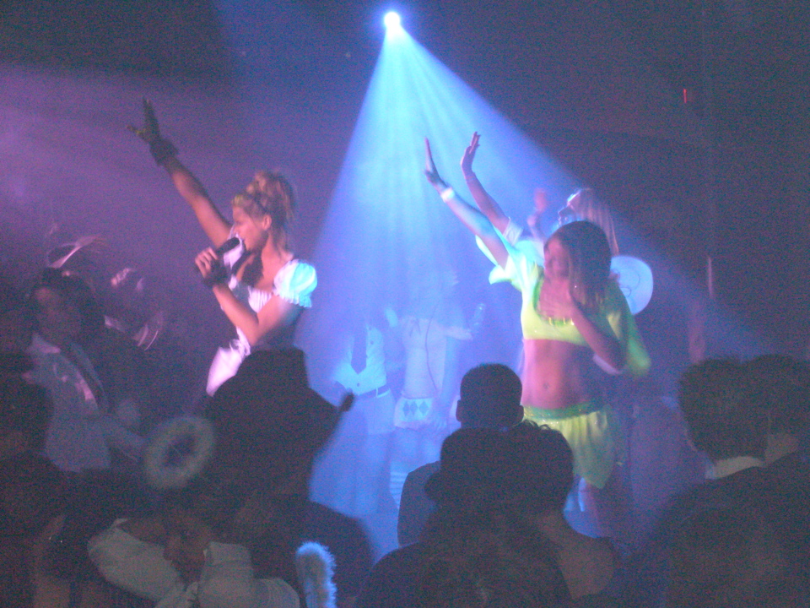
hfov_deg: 18.7
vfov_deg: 14.1
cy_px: 304
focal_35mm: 105
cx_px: 405
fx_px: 2457
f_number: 5
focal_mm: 17.4
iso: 400
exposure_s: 1/8
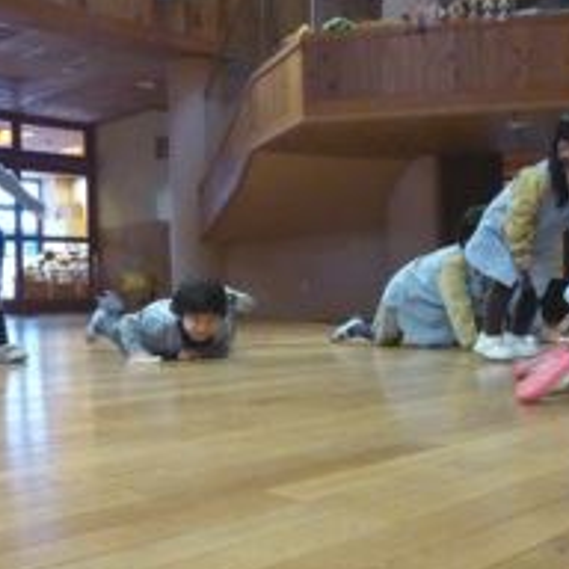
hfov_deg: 37.2
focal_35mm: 45
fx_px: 837
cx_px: 367
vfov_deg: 37.5
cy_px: 311
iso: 1600
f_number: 3.3
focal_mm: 4.9
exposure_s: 1/60
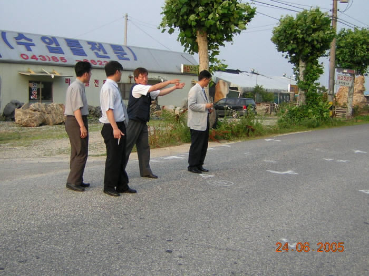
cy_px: 138
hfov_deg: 37.5
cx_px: 184
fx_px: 544
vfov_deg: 28.6
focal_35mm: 51
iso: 50
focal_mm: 6.6
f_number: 3.1
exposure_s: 1/227
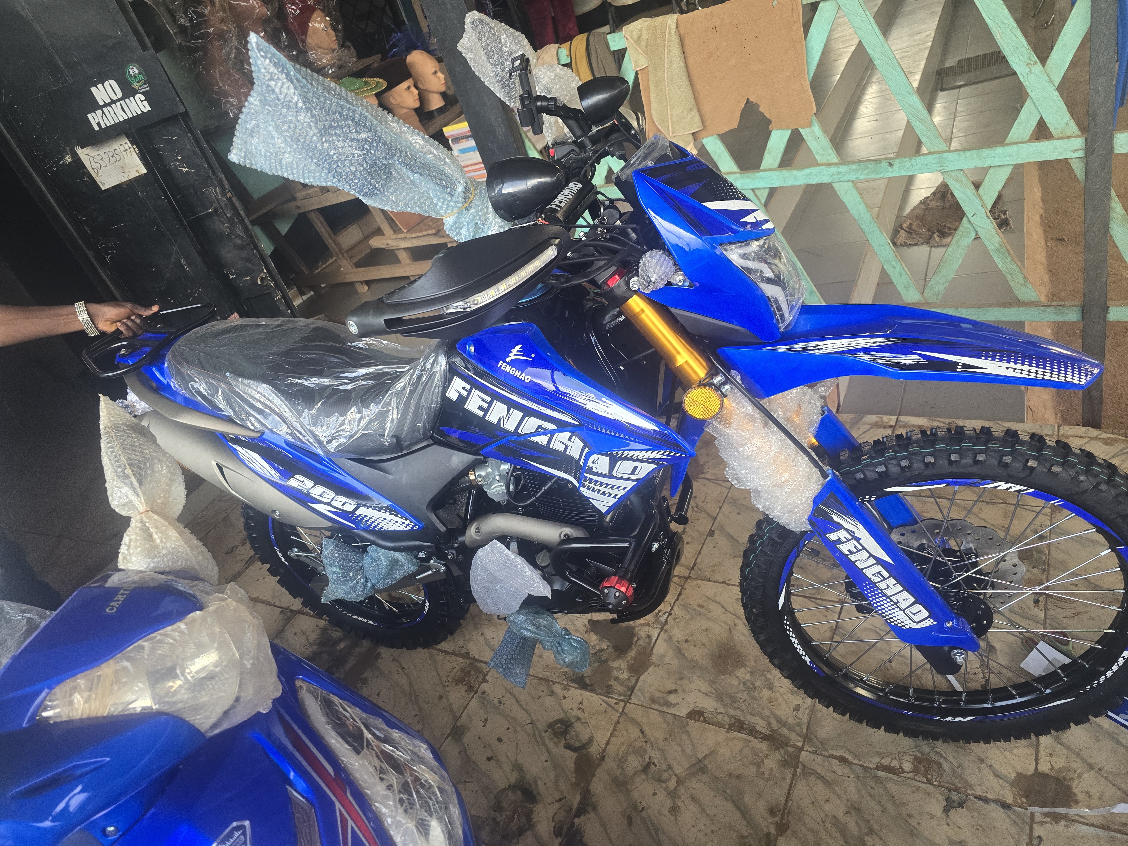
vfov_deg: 58.9
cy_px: 423
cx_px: 564
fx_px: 749
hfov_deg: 73.9
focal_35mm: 23
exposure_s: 1/120
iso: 250
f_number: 1.7
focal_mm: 6.3
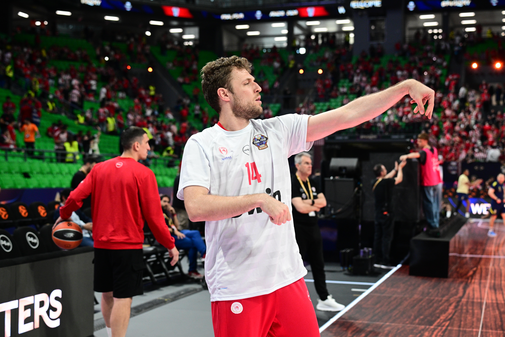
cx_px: 252
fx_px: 729
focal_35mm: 52
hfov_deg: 38.2
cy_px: 168
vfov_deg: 26.0
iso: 2000
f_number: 3.2
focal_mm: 52
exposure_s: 1/400
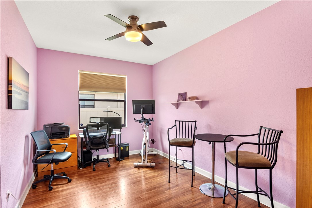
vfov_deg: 53.1
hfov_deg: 73.7
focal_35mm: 24
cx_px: 156
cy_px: 104
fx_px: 208
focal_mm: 16
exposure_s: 1/8
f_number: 6.3
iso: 320
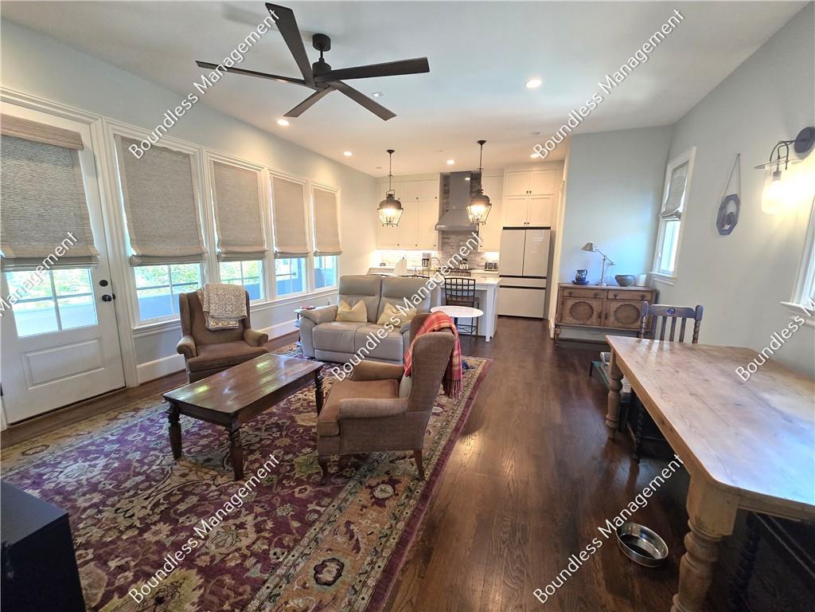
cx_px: 408
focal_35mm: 13
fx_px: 306
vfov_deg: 89.9
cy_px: 306
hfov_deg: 106.2
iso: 250
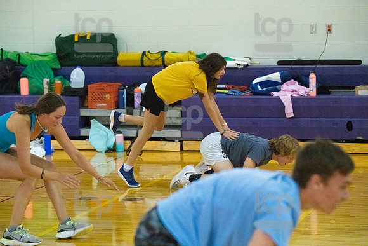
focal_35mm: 122
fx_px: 1247
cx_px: 184
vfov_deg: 11.2
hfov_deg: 16.8
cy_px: 123
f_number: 4.5
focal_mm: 122
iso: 6400
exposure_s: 1/640
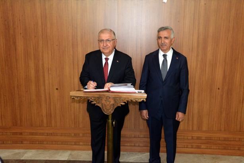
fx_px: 271
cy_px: 82
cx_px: 122
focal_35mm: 40
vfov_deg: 33.4
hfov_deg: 48.4
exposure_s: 1/200
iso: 5000
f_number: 13
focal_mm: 40
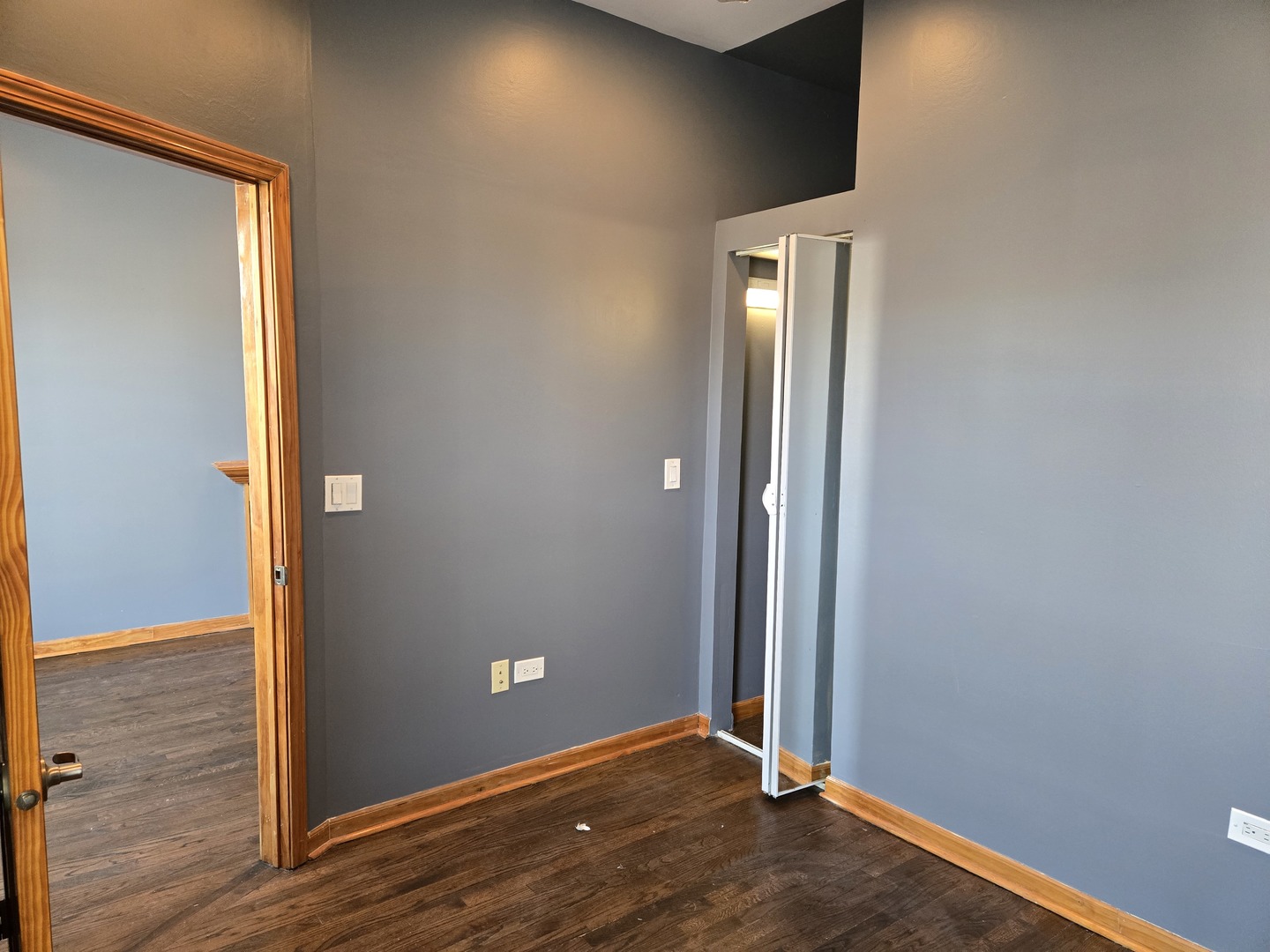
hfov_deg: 73.9
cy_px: 476
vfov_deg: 58.9
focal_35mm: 23
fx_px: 844
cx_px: 635
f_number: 1.8
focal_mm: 5.4
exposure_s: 1/120
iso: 640
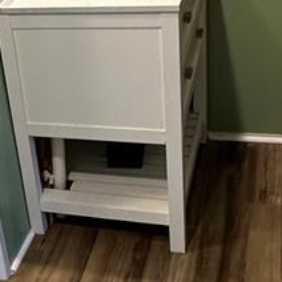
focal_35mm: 70
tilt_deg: -25.2
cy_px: 109
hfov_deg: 23.5
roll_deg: +10.5
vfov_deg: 24.6
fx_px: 645
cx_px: -11
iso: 200
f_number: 2.2
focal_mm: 2.22
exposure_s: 1/60
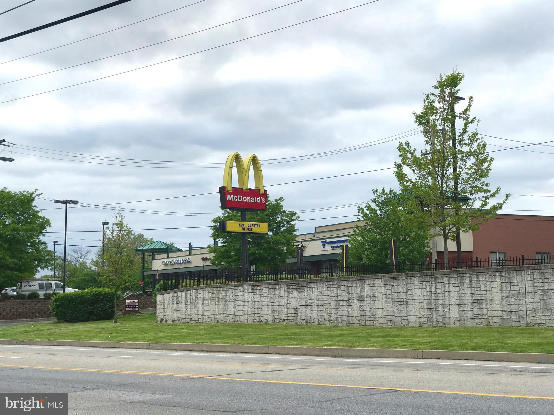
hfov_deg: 33.8
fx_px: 912
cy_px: 208
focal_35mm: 57
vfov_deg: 25.7
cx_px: 277
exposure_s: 1/441
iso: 20
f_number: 2.8
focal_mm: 6.6
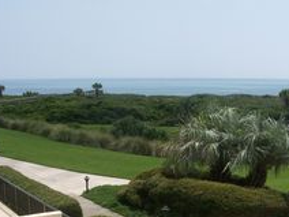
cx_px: 189
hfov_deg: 32.5
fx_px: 493
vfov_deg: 24.5
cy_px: 165
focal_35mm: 59
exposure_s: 1/440
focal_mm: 5.7
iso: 64
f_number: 5.5
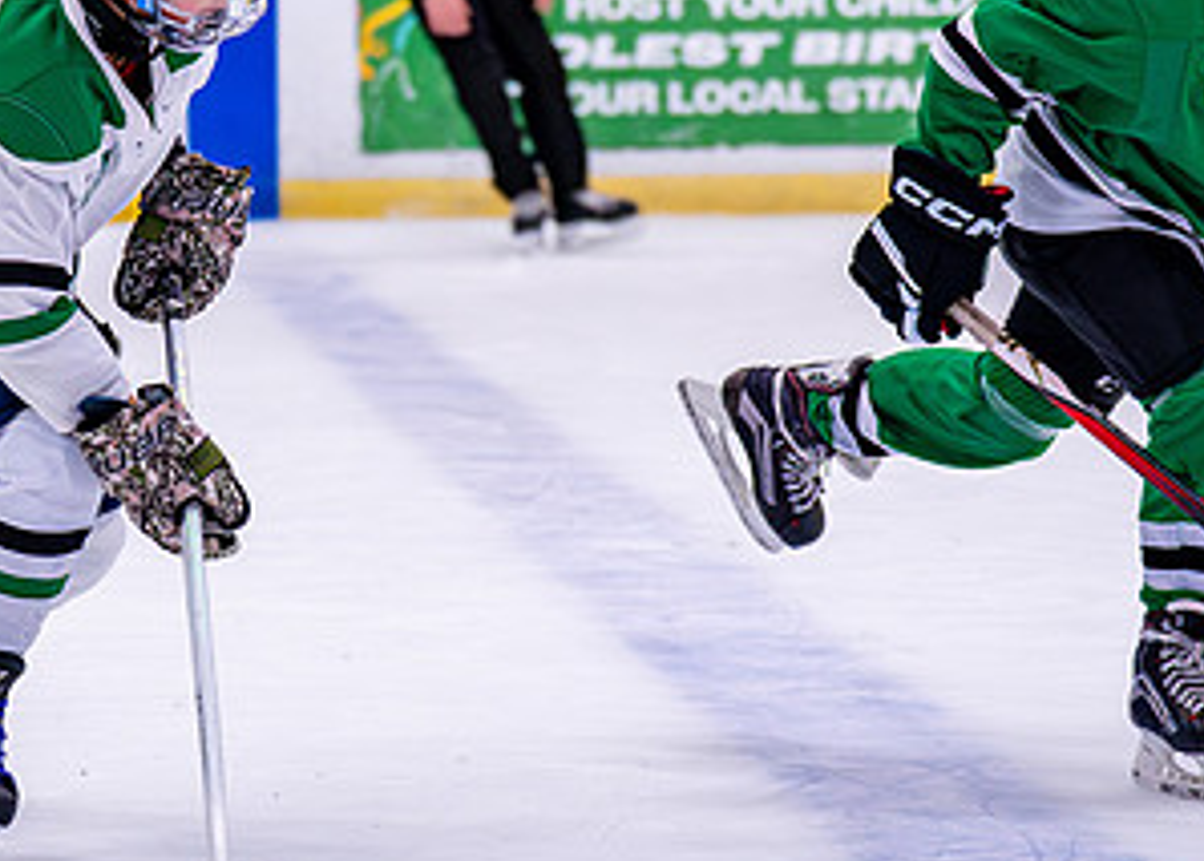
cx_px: 38
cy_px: 150
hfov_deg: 9.1
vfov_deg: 6.5
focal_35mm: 220
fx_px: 7525
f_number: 2.8
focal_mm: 70
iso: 2500
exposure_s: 1/1250
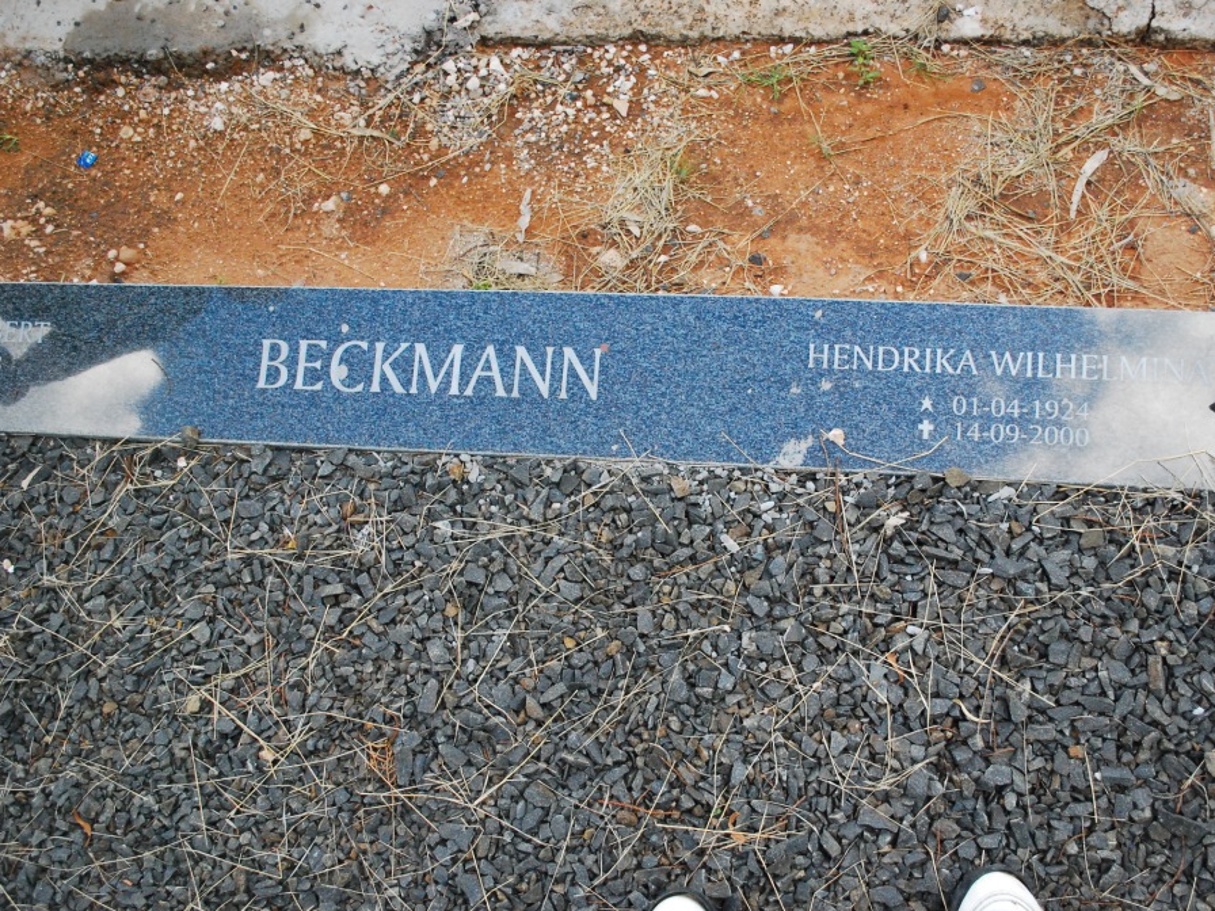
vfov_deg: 42.9
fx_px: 1158
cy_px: 453
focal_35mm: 33
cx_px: 674
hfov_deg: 55.2
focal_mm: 20
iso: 1600
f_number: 4
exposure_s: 1/1600
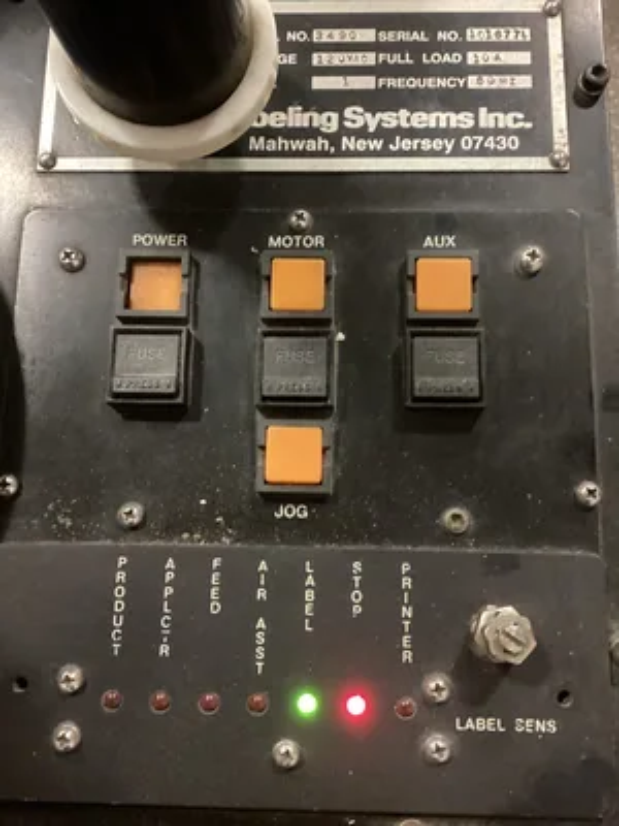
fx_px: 739
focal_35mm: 31
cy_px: 413
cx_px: 310
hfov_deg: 45.4
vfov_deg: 58.4
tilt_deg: -79.1
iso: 640
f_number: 2.4
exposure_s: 1/17
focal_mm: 3.3
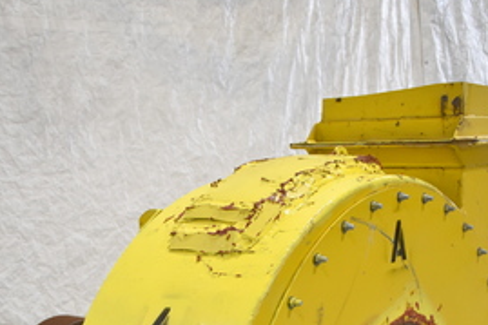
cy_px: 383
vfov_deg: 19.2
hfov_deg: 30.1
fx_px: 908
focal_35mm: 67
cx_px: 271
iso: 800
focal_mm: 24
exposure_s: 1/200
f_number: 3.8
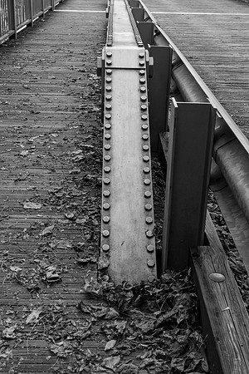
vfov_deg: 40.0
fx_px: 514
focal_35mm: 50
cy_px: 187
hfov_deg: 27.3
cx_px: 124
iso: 4000
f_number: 9
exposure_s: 1/125
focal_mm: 33
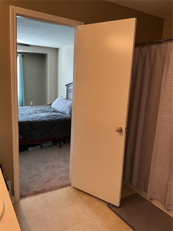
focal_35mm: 29
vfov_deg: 61.7
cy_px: 116
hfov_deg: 48.2
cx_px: 86
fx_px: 193
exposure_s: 1/50
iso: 100
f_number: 1.8
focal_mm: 3
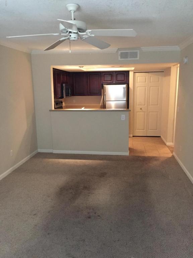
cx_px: 96
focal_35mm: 29
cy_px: 129
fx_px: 216
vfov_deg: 61.7
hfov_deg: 48.2
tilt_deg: -10.3
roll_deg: +0.4
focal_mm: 4.15
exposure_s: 1/15
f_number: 2.2
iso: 320
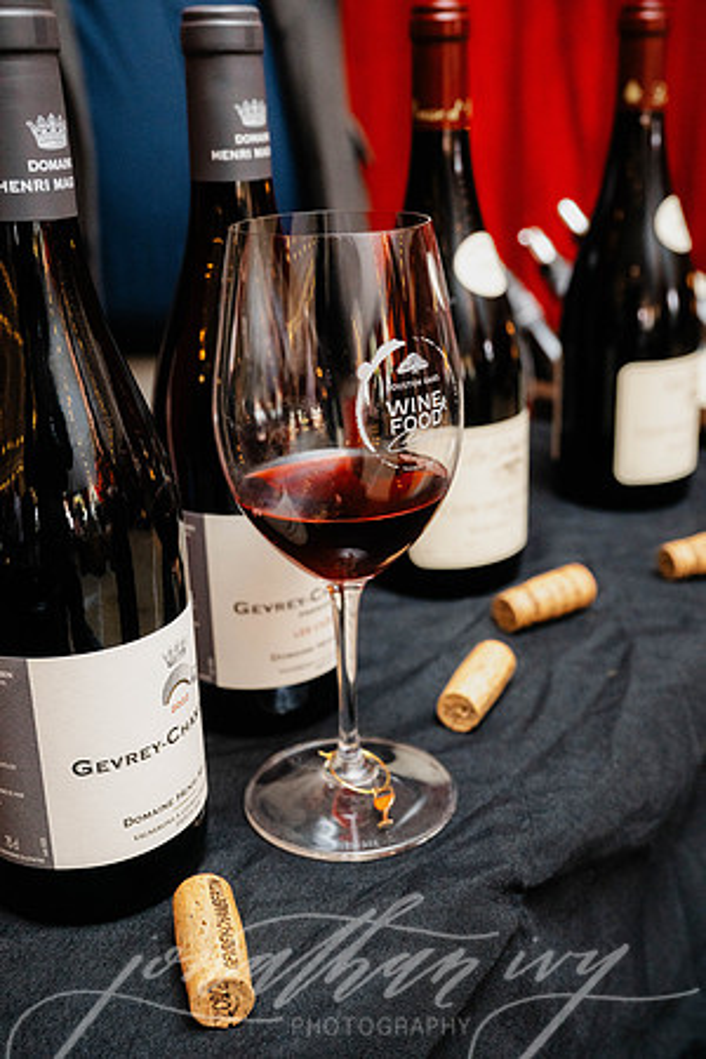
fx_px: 1206
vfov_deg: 47.4
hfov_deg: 32.6
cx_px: 353
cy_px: 530
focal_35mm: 41
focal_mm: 41
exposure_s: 1/80
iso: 2000
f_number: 5.6
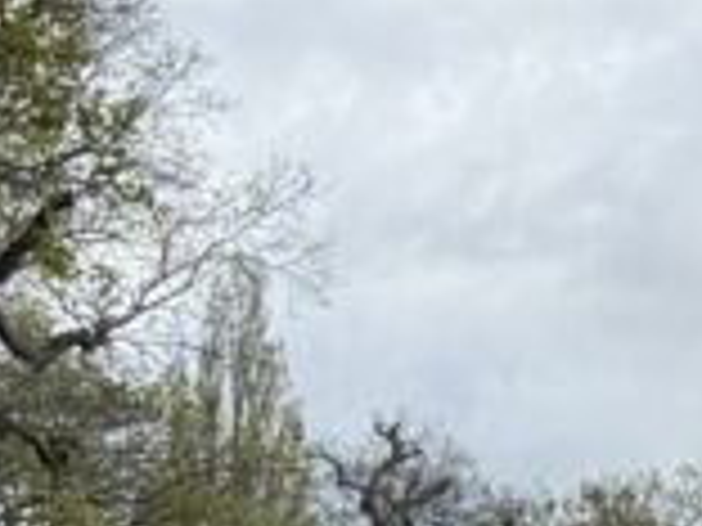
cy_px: 836
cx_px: 1179
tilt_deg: +1.8
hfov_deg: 7.8
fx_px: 4989
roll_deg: -0.9
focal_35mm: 246
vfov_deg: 6.0
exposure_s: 1/2762
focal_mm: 6.76
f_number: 1.78
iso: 100
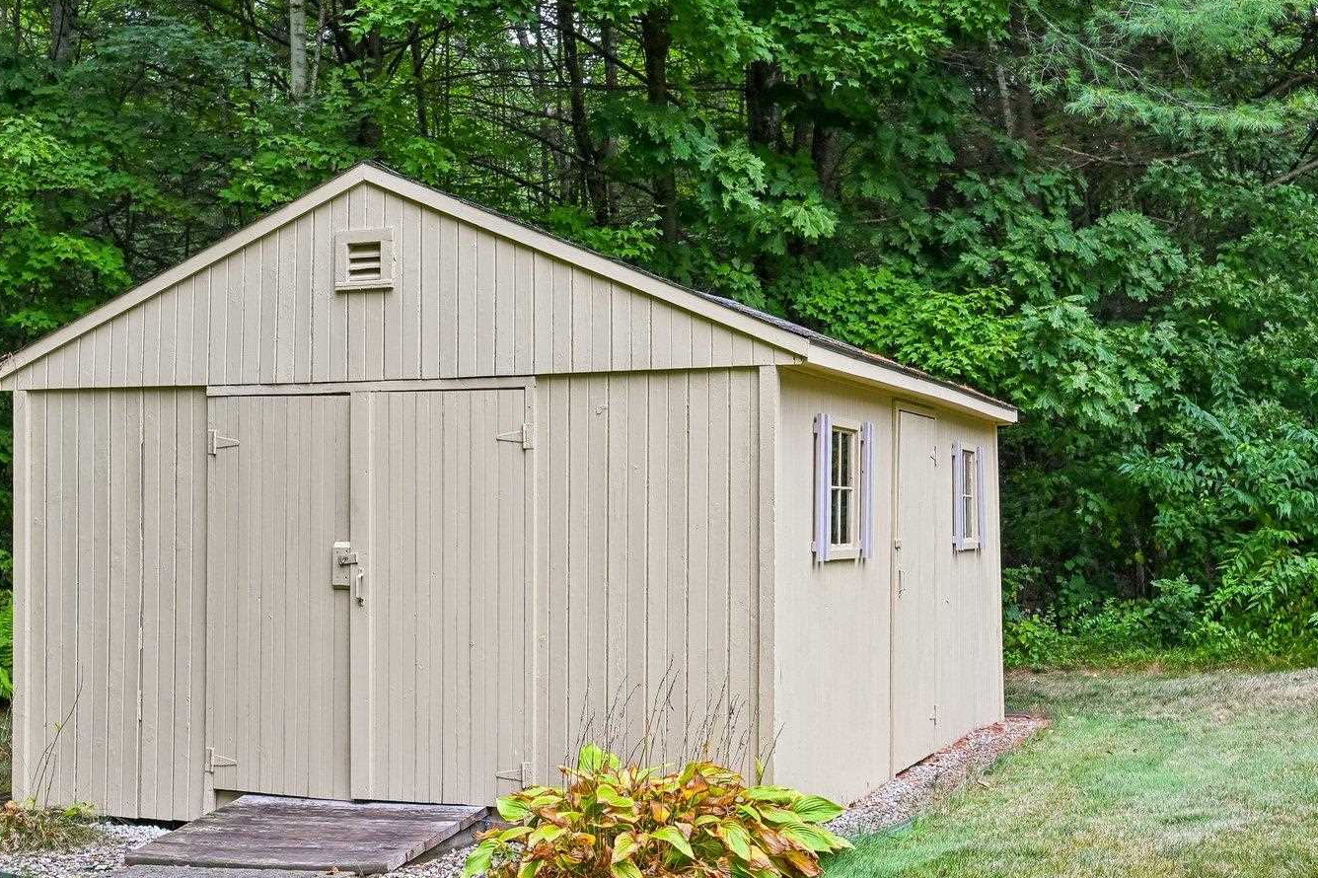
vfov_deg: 28.8
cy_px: 653
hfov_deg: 42.7
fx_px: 1684
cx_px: 713
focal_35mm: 46
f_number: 8
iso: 400
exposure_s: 1/40
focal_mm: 30
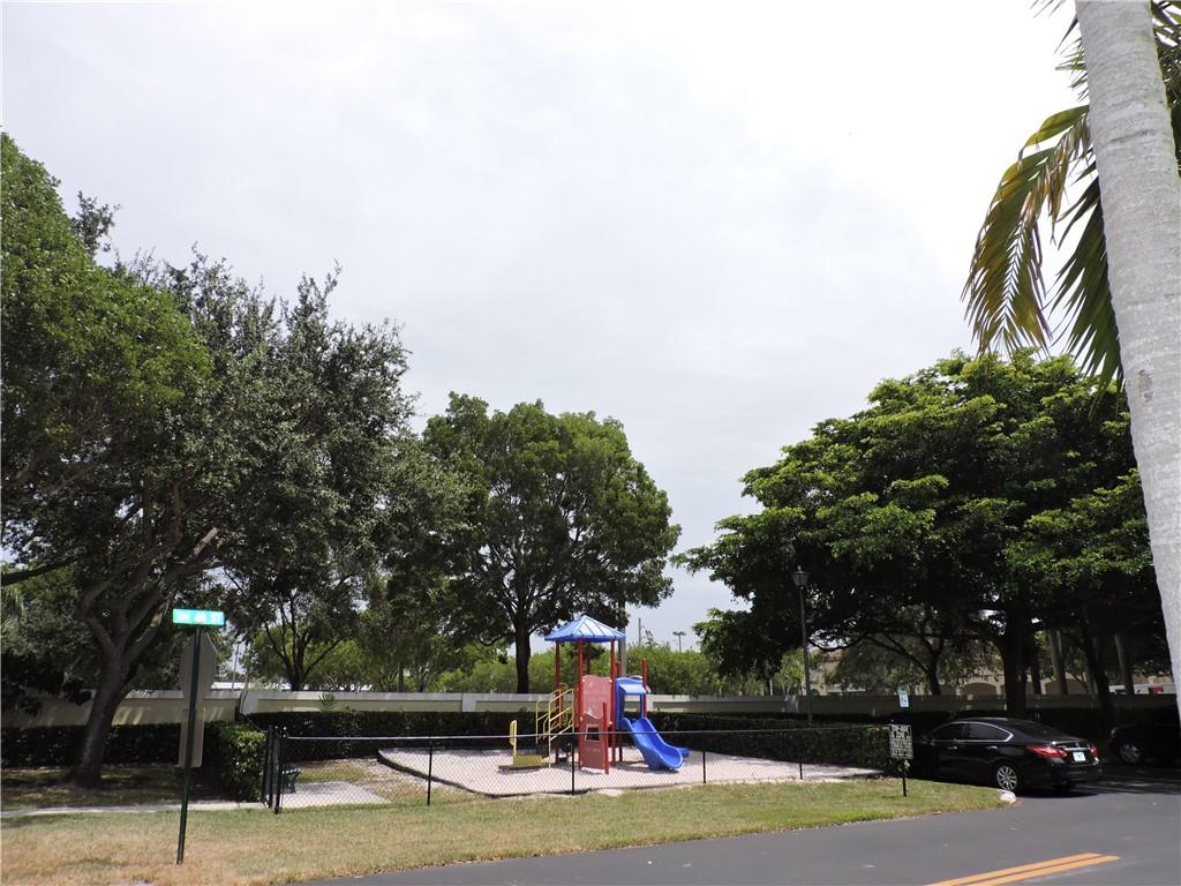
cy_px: 443
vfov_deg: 56.8
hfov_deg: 71.6
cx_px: 590
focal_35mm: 24
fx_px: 819
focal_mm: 4.3
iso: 180
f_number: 3.3
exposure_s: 1/2000
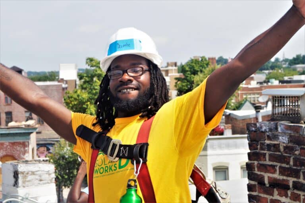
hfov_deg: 24.6
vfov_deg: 16.5
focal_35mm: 82
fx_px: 698
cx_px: 152
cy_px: 102
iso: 100
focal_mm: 55
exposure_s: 1/160
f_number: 10
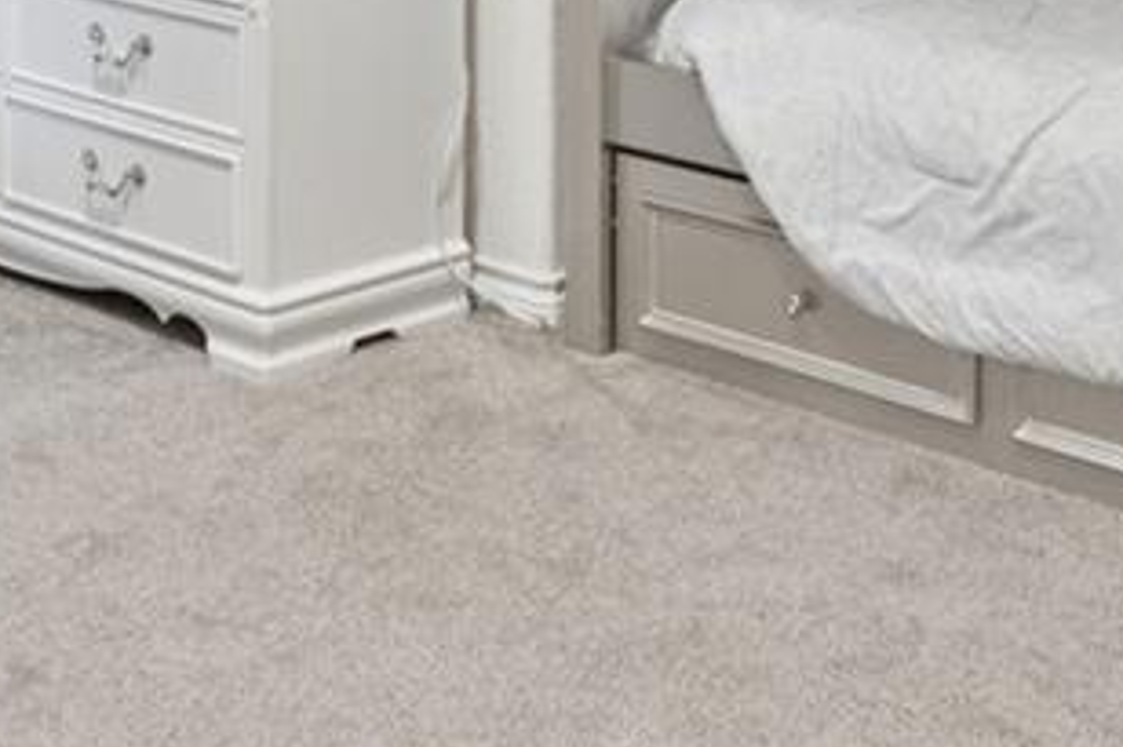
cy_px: -474
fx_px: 2432
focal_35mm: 78
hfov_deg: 26.0
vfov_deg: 15.6
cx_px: 478
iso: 800
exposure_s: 1/3.33
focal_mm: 15
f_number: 11
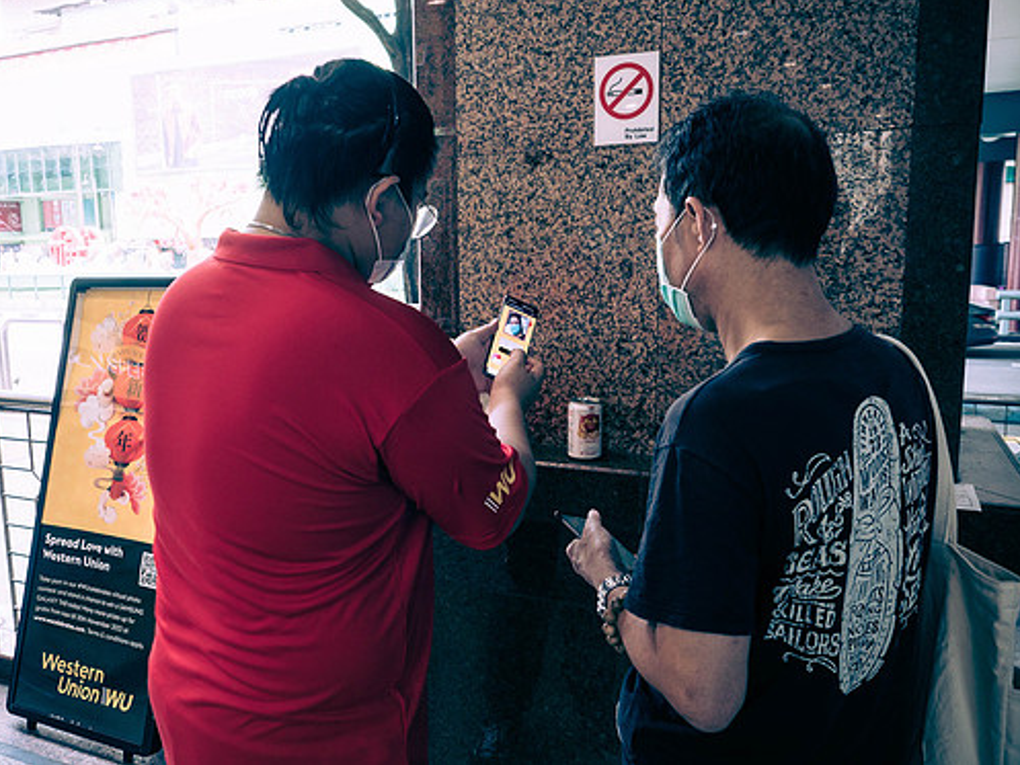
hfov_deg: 63.3
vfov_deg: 49.8
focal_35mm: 28
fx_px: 825
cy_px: 370
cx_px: 454
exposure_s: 1/160
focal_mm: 12
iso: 200
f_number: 2.8
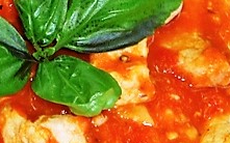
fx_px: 1191
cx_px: 8
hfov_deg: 10.9
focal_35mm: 190
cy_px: 49
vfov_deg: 6.9
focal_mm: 10.5
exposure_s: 1/30
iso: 100
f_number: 4.5
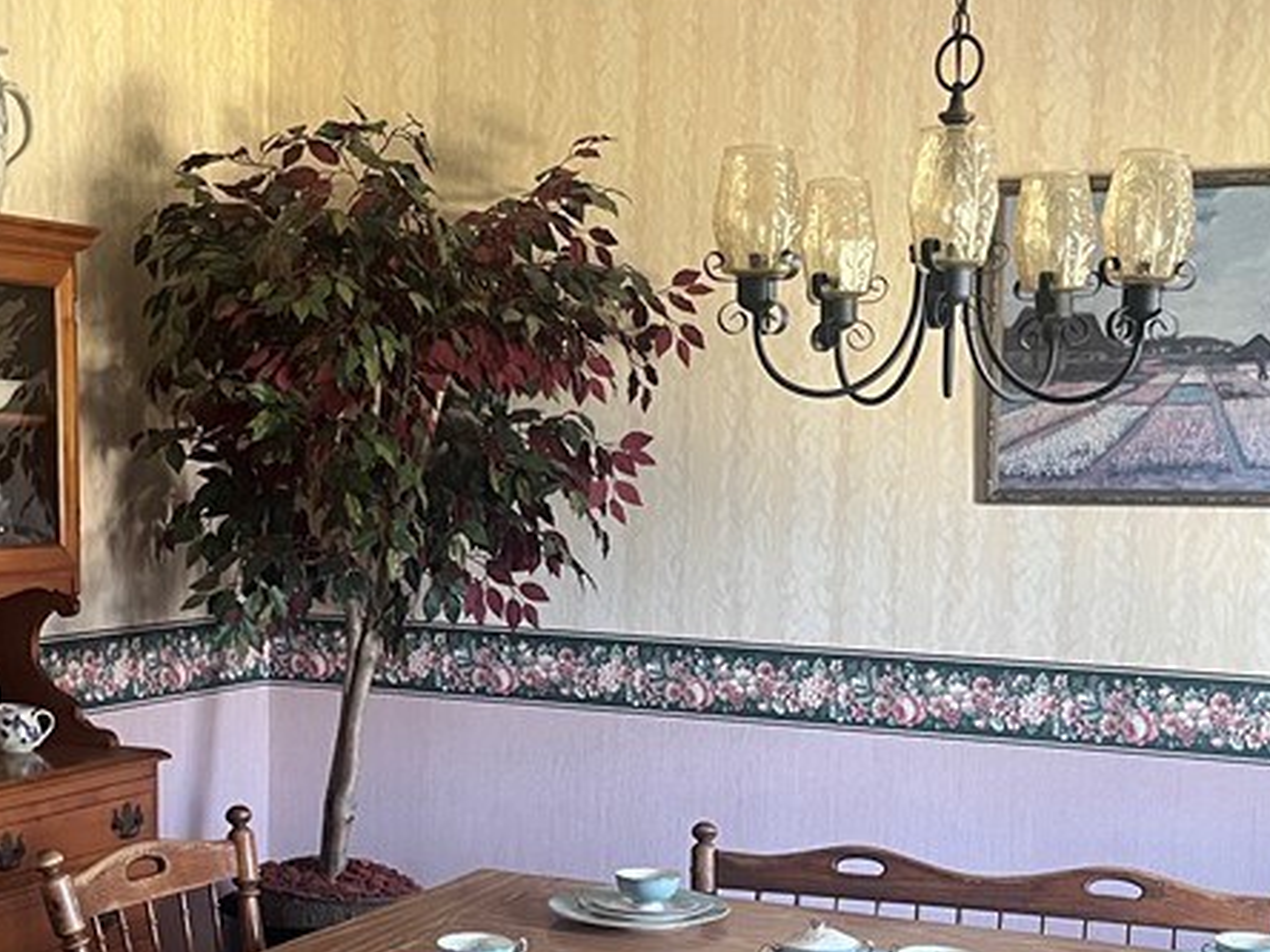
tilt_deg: -9.3
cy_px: 749
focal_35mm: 60
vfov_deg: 24.1
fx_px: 2201
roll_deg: -1.4
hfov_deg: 32.2
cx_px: 664
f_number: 1.6
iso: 500
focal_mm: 5.1
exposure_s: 1/45
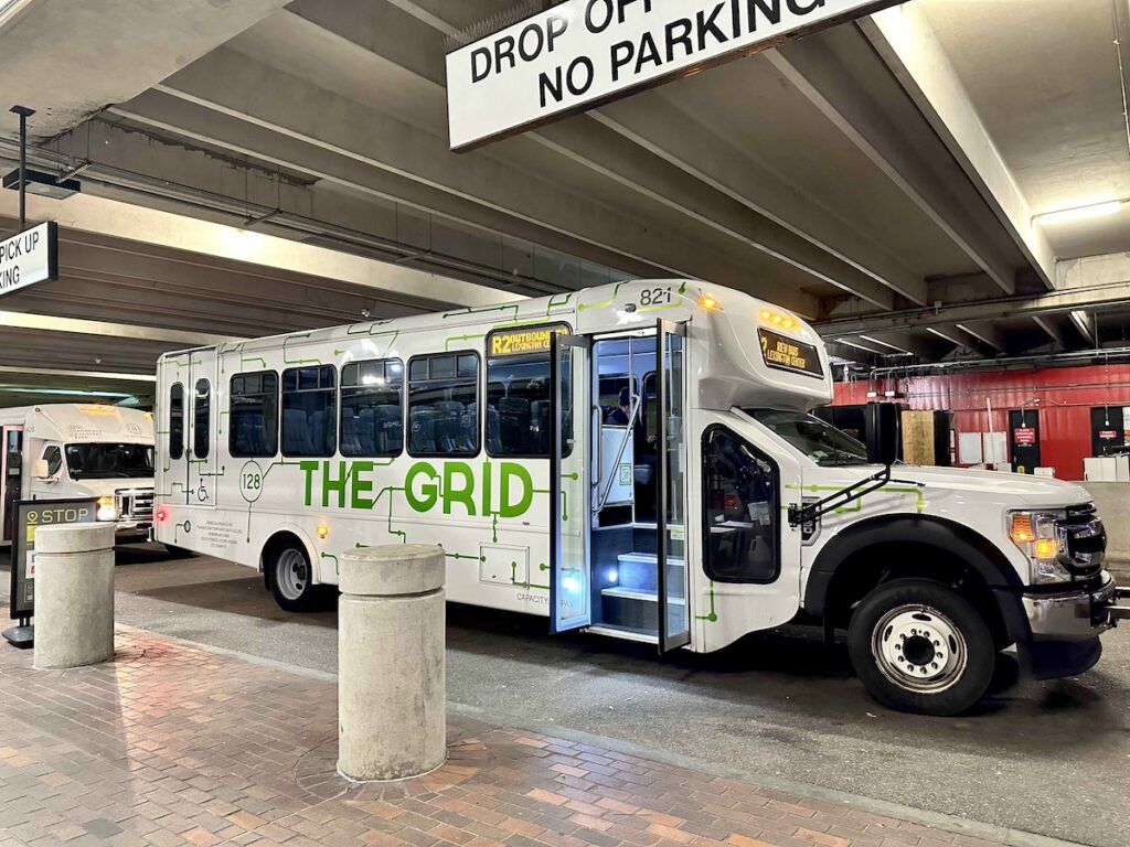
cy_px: 424
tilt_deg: +3.1
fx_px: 783
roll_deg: +0.3
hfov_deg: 71.6
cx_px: 565
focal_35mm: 24
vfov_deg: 56.8
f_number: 1.78
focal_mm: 6.86
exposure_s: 1/60
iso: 800
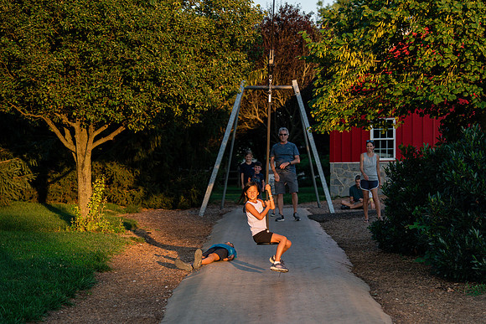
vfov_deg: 13.9
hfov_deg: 20.7
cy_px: 227
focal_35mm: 98
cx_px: 309
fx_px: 1324
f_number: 2.8
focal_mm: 70
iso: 320
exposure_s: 1/1250
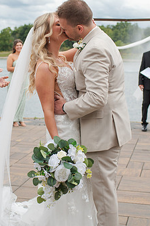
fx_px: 463
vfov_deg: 27.3
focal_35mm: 74
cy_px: 126
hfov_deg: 18.3
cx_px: 33
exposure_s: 1/800
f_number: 3.5
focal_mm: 35
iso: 125
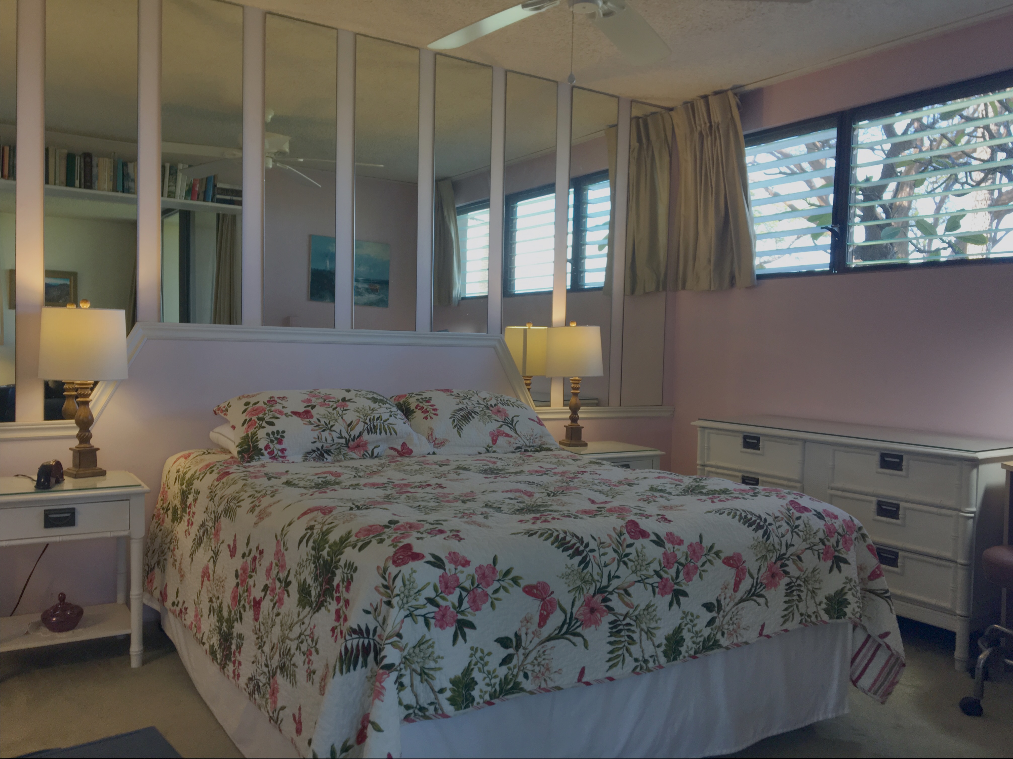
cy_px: 380
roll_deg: -1.2
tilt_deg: -3.6
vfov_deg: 48.2
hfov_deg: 61.7
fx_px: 849
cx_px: 506
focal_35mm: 29
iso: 40
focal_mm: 4.15
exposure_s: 1/120
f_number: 2.2
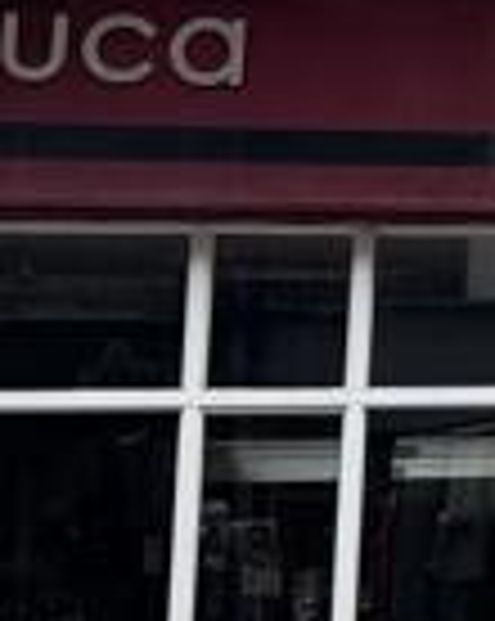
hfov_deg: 7.6
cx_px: 1548
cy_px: -122
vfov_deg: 10.9
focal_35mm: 174
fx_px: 3193
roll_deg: +1.2
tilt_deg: +11.2
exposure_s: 1/1869
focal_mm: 6.76
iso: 80
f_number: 1.78
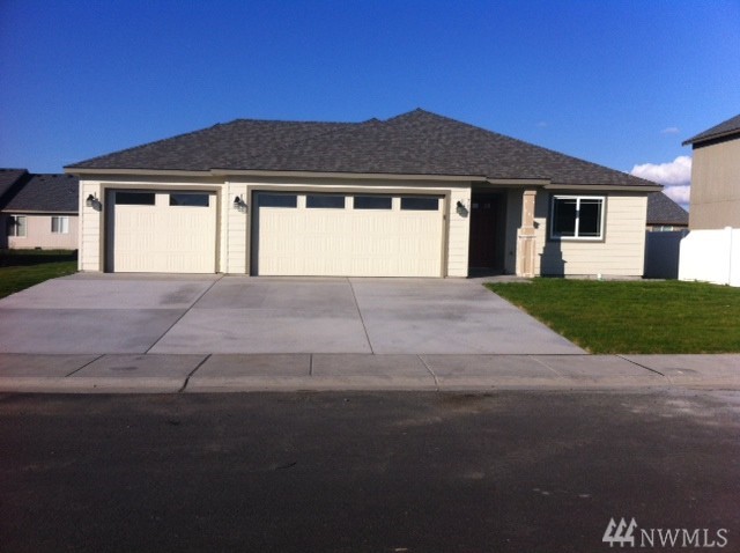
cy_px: 276
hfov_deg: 52.7
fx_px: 747
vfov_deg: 40.6
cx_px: 370
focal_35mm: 35
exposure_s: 1/2155
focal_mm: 3.85
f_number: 2.8
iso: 80
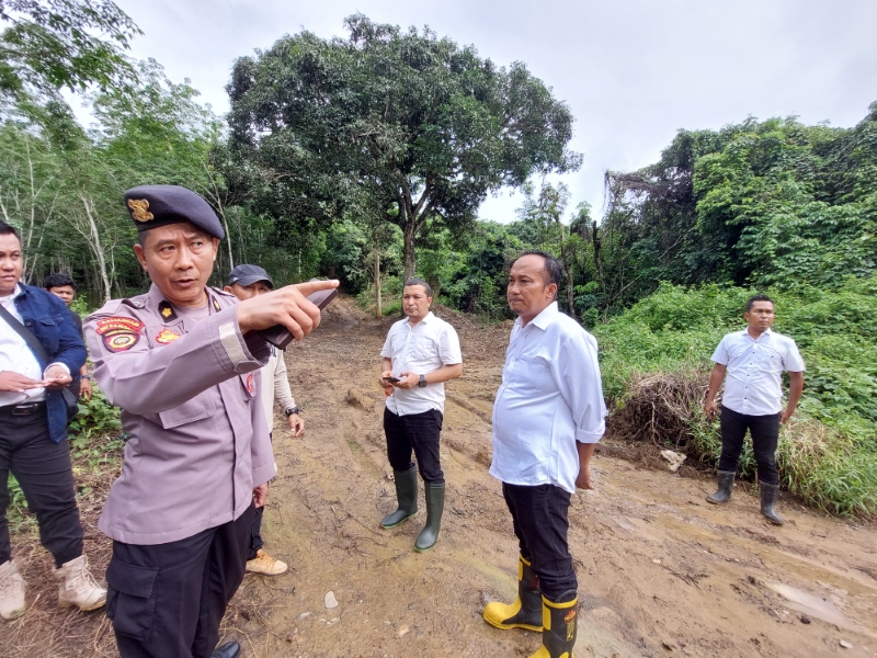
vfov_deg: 89.9
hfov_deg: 106.2
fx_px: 329
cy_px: 329
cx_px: 438
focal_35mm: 13
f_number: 2.2
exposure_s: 1/322
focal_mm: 1.74
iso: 50
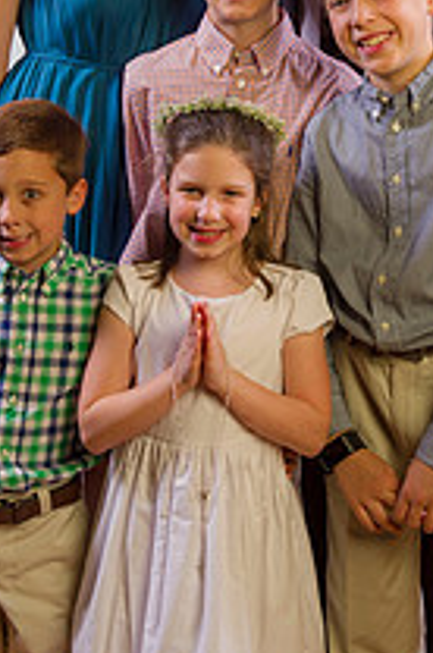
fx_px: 1882
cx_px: 243
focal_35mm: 104
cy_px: 201
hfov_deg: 13.1
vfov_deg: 19.6
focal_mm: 48
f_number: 7.1
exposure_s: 1/160
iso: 100
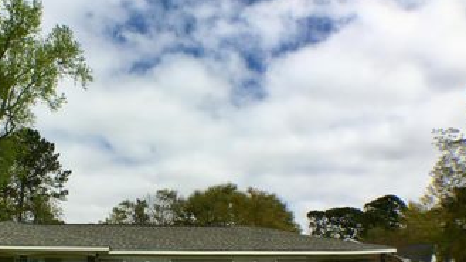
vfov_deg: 24.5
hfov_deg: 41.8
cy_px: 212
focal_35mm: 48
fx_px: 593
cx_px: 127
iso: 25
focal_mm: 4.15
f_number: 2.2
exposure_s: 1/2198
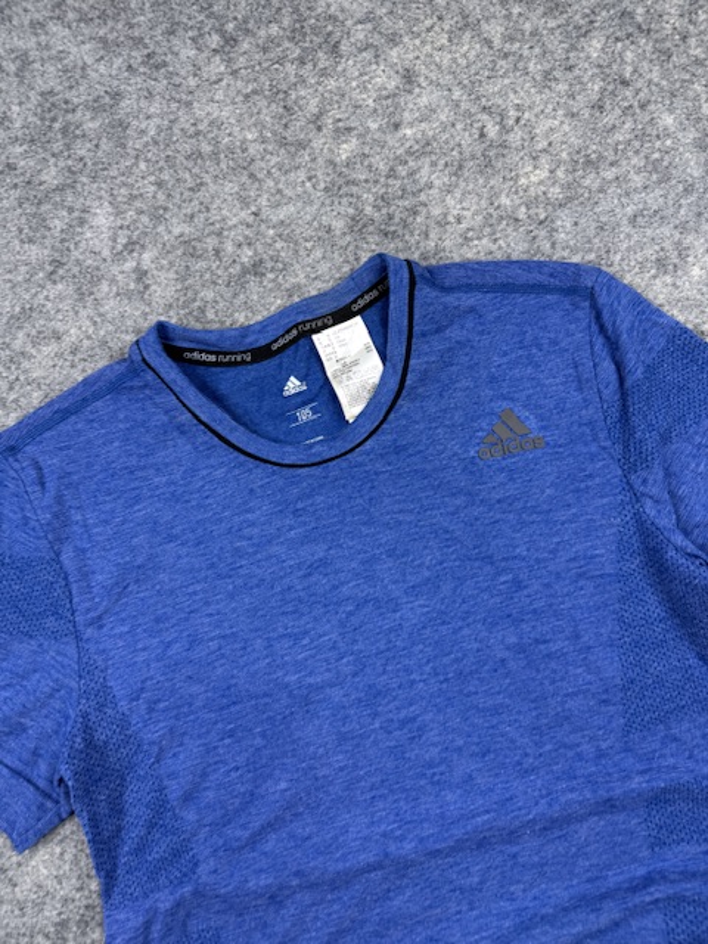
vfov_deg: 71.6
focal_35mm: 24
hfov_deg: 56.8
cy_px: 472
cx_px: 354
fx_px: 654
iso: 64
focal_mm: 6.76
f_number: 1.78
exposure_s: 1/100
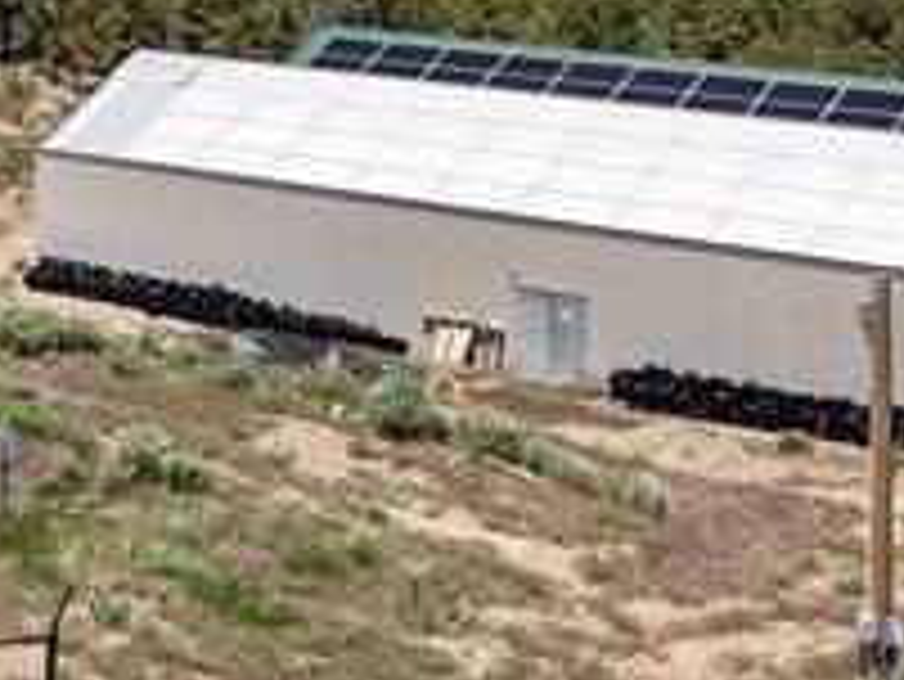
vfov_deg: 11.7
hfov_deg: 15.5
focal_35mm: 122
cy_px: -315
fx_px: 3188
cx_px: -193
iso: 120
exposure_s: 1/3200
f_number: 1.8
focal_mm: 8.67
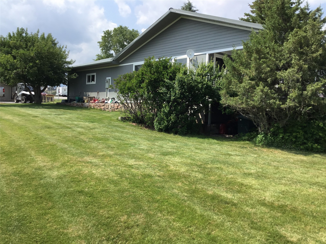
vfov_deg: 45.4
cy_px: 122
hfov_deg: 58.4
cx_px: 163
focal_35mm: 31
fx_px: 292
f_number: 2.4
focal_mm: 3.3
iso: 25
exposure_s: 1/1072
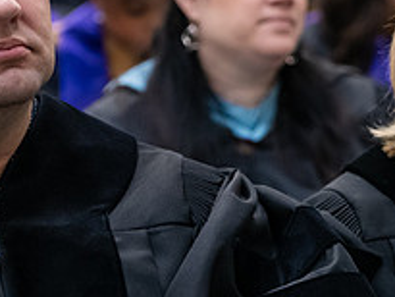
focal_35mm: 234
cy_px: 99
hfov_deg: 8.4
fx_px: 2672
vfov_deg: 6.4
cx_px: 428
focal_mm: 86
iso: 2500
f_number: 3.2
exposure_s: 1/200
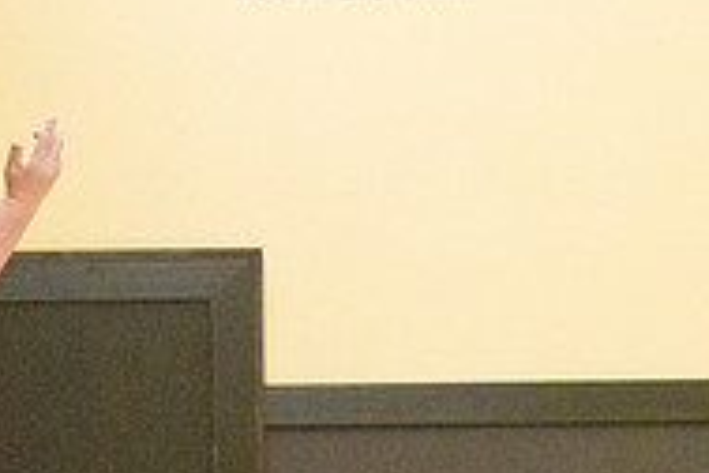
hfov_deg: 5.6
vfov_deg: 3.7
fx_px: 7267
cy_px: 381
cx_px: -176
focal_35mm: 369
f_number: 4.5
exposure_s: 1/1000
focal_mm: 120
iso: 10000
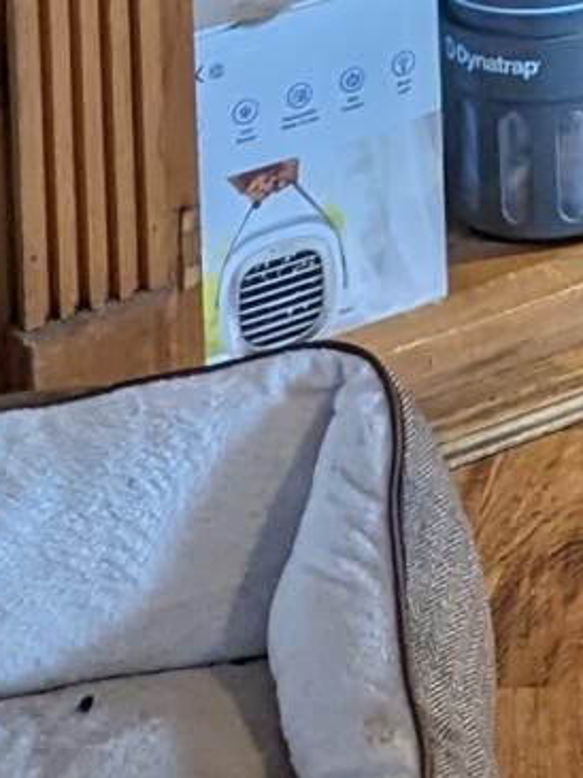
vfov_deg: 8.4
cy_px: -1579
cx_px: 1496
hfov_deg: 7.0
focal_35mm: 197
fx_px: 4429
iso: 112
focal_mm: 6.81
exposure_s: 1/24
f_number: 1.85
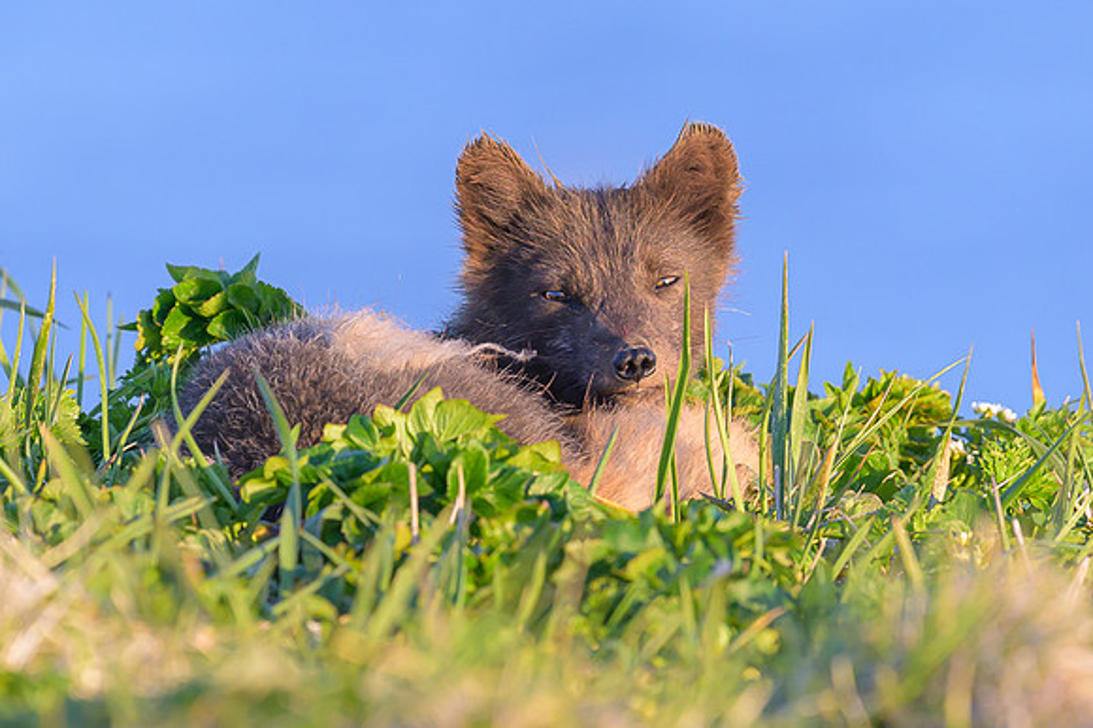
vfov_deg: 1.2
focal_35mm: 1136
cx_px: 736
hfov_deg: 1.8
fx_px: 34472
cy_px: 153
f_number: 5.6
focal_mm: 560
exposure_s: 1/800
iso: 800
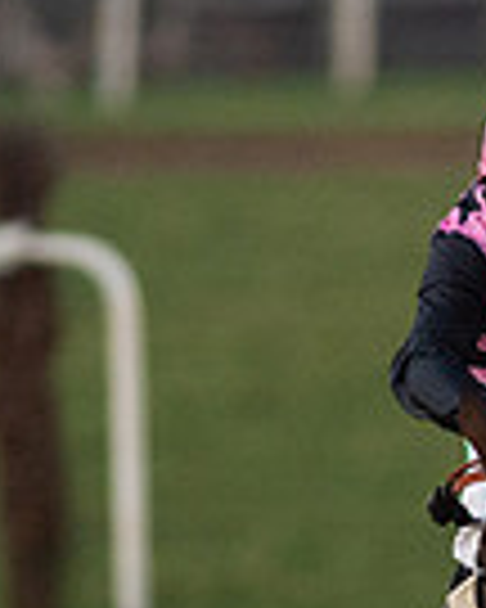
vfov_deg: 1.1
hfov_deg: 0.9
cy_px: 698
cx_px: 612
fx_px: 31141
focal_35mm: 1732
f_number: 4
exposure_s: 1/1600
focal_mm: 300
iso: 2000
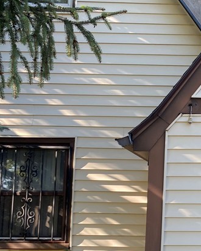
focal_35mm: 63
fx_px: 468
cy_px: 197
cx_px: 302
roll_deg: -0.5
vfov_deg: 29.4
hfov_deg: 20.6
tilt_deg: +5.5
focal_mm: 4.25
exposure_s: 1/266
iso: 32
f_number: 1.8
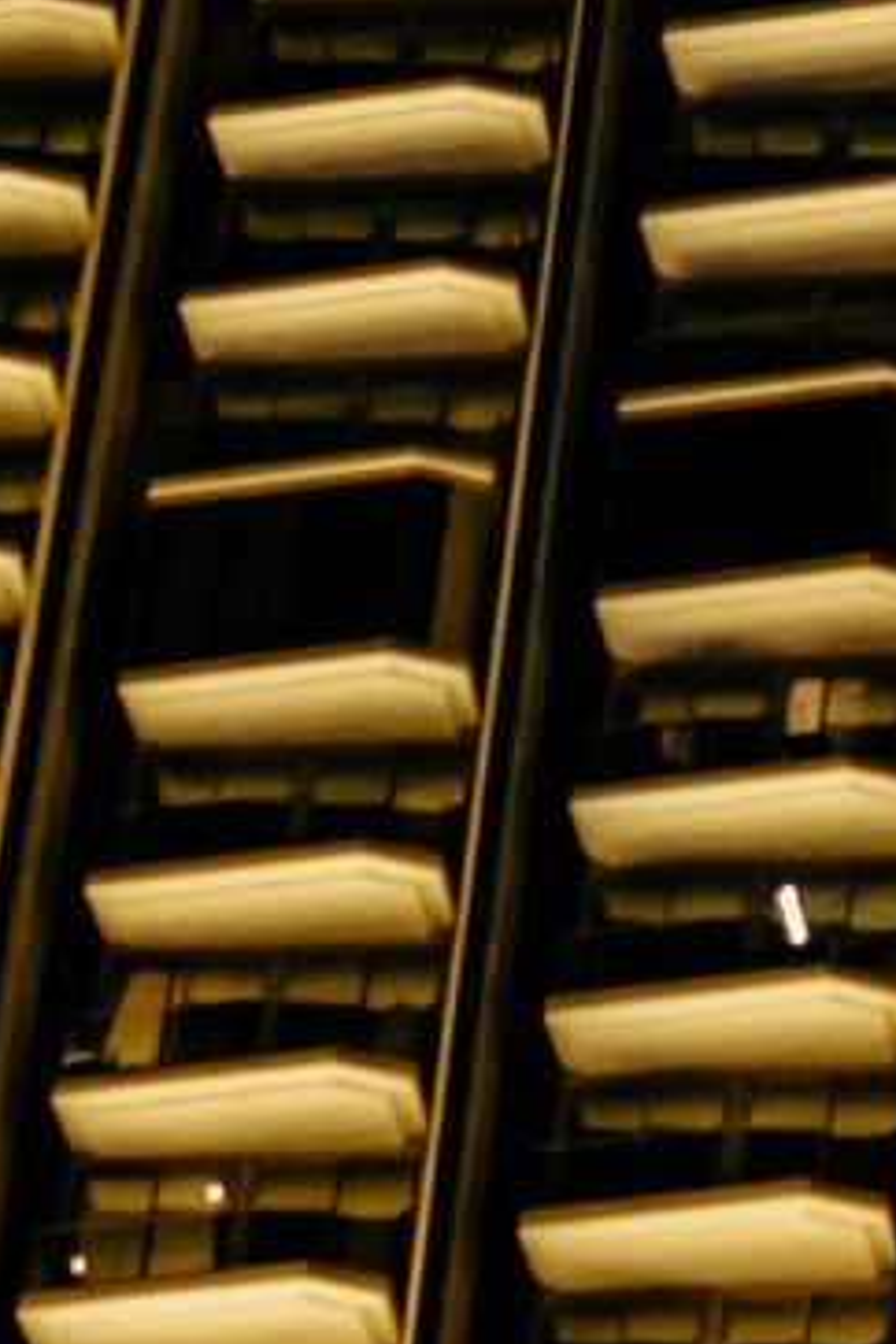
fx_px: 9221
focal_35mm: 247
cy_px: -1544
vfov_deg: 7.9
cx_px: 2134
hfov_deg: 5.4
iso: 640
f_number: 1.4
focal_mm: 23
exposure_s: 1/125
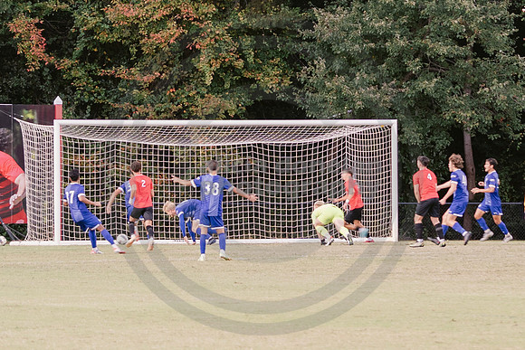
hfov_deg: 7.1
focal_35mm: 292
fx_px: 4258
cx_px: 259
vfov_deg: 4.7
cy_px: 87
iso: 640
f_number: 3.2
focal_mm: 90
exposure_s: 1/125
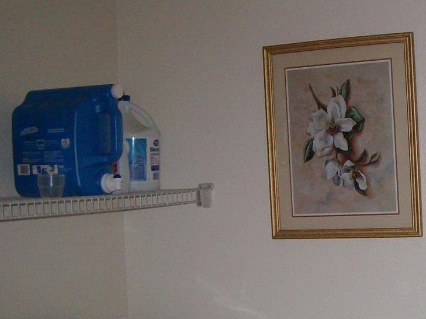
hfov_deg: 26.3
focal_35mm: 72
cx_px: 369
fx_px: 886
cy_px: 192
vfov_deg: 20.4
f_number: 2.8
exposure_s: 1/40
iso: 200
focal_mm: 5.8
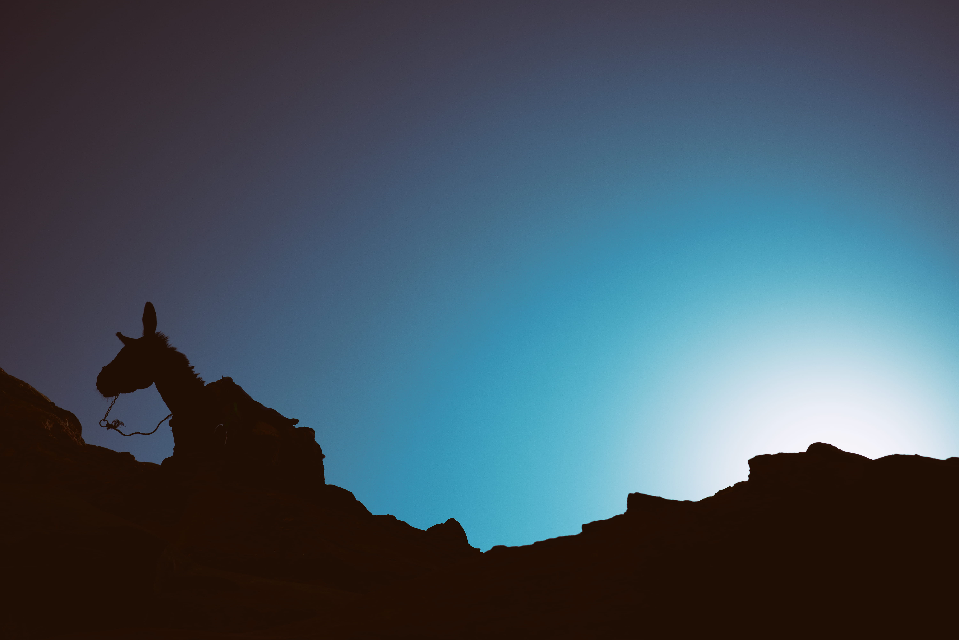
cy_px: 320
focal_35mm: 35
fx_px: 932
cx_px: 480
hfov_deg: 54.4
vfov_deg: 37.9
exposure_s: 1/2500
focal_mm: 23
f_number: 5.6
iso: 200
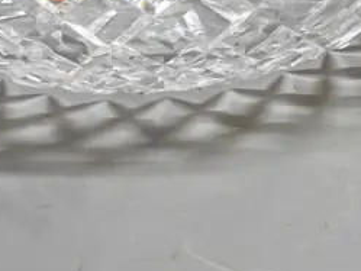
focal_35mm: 156
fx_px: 1628
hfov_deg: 12.2
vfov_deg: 9.2
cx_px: 489
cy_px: -149
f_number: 5.6
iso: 3200
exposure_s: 1/200
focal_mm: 19
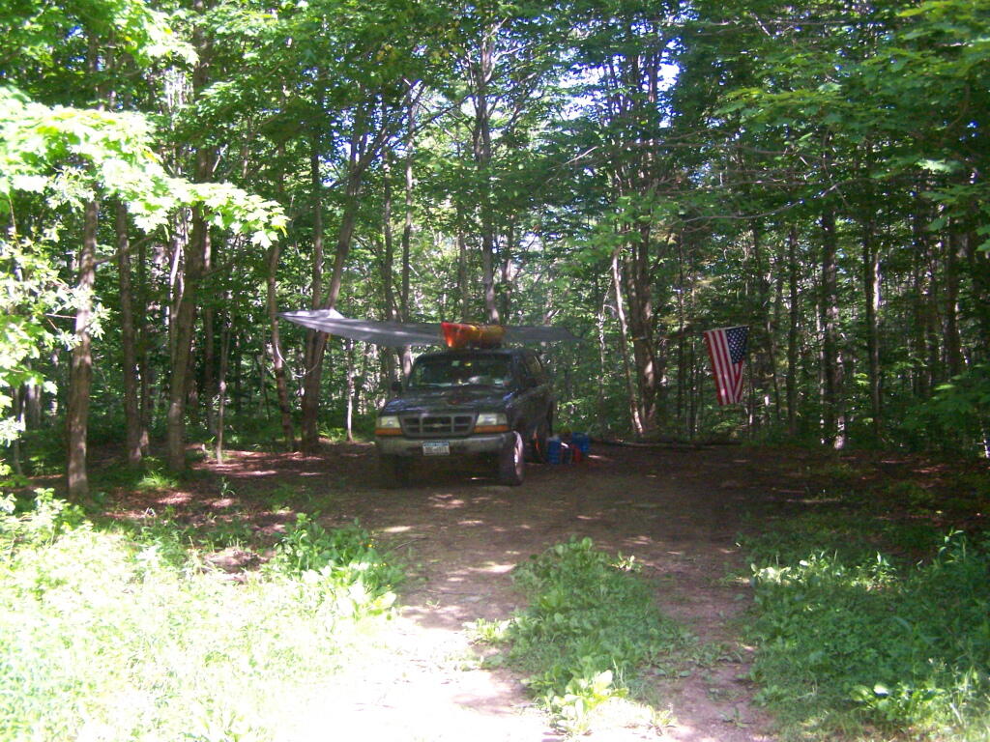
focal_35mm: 38
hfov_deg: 49.0
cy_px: 371
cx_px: 495
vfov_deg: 37.7
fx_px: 1087
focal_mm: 6.3
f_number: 2.8
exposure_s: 1/500
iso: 400
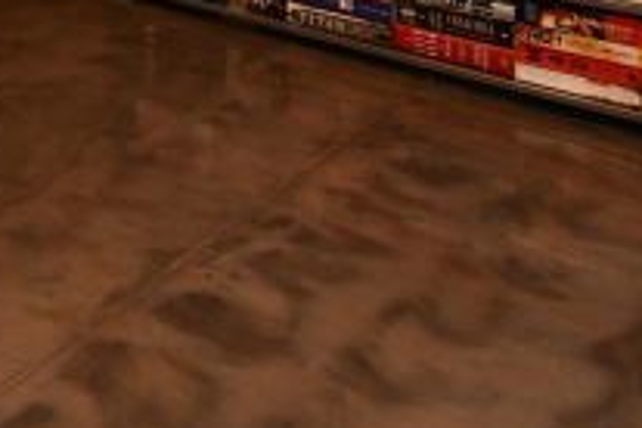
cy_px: -341
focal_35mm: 58
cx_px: -223
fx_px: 1034
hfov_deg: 27.7
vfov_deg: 18.4
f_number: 4
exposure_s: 1/60
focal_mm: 11
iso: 1400
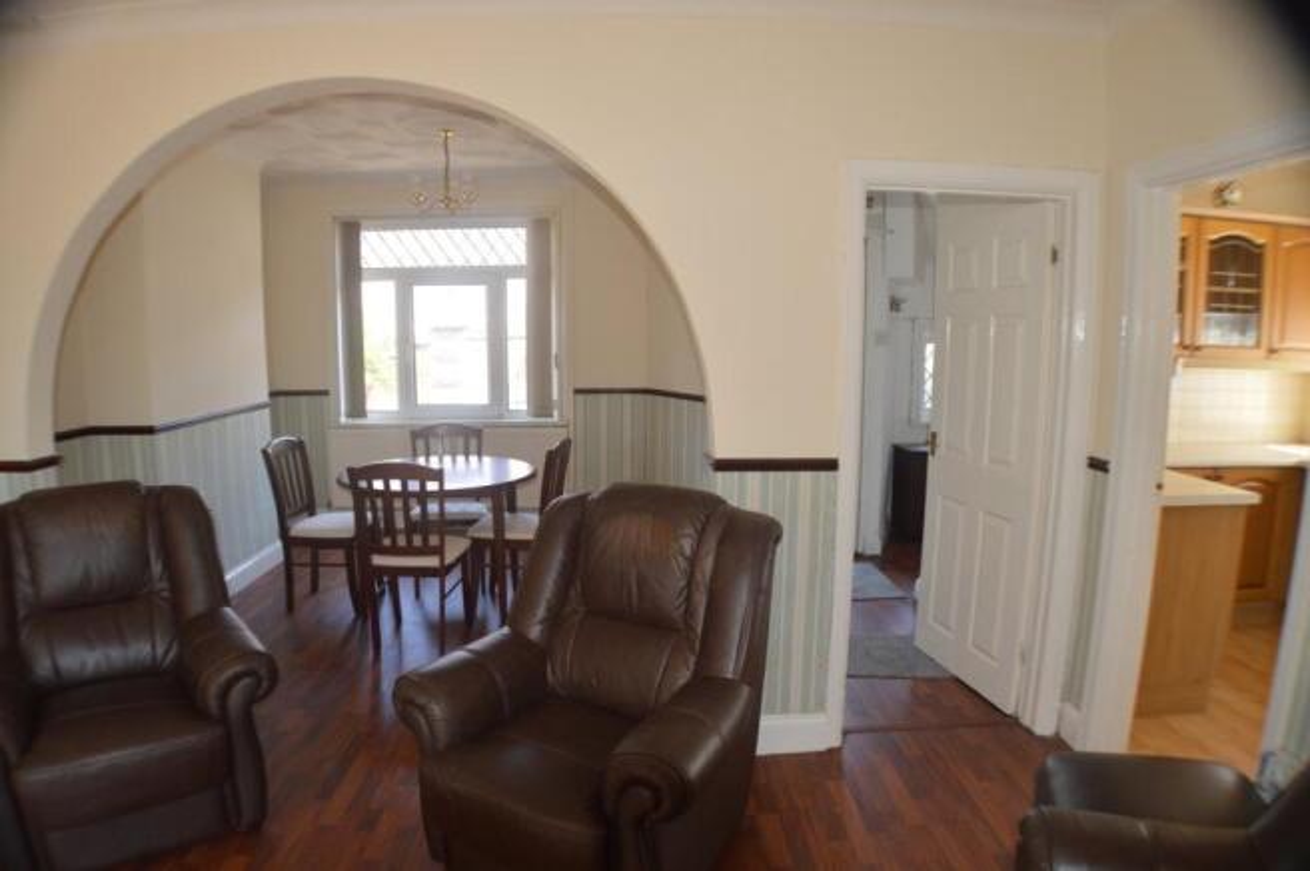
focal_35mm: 27
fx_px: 982
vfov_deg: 47.8
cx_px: 655
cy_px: 436
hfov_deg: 67.4
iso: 400
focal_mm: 18
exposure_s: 1/100
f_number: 4
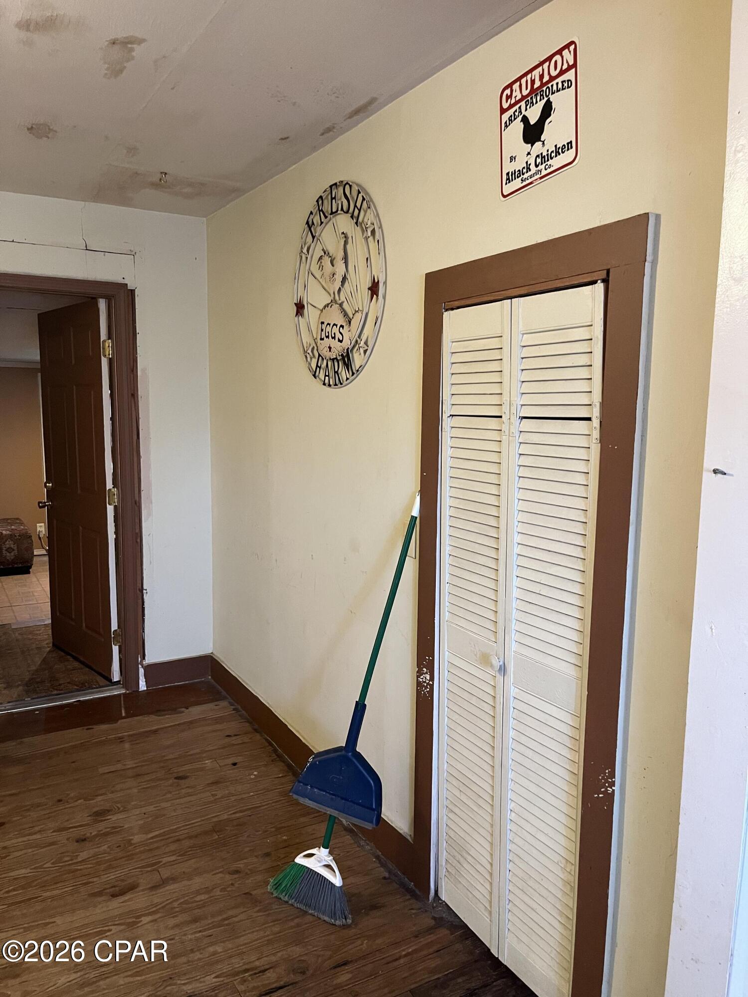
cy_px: 498
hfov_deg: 53.1
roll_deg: -0.5
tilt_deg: -6.9
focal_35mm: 26
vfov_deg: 67.3
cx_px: 374
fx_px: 749
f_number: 1.6
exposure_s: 1/60
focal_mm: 5.1
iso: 400
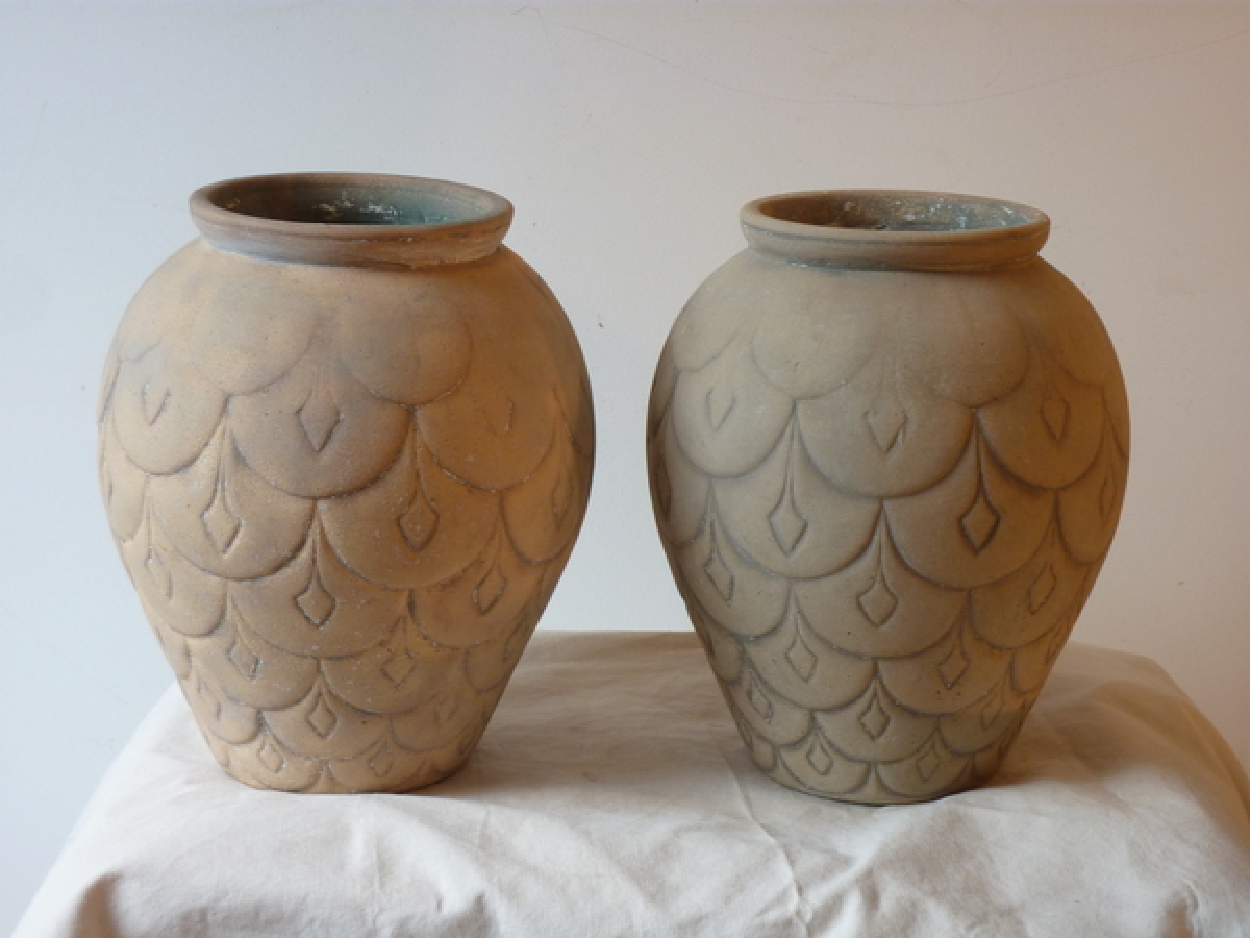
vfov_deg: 21.9
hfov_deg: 29.0
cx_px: 625
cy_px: 469
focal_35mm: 67
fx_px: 2419
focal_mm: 11
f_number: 4.1
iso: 160
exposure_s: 1/40
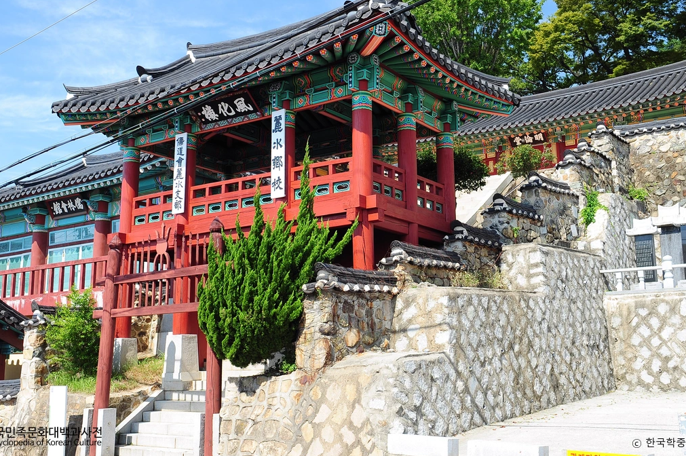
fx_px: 723
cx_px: 347
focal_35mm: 38
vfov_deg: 34.9
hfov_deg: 50.7
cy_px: 196
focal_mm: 32
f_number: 8
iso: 200
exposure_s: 1/160
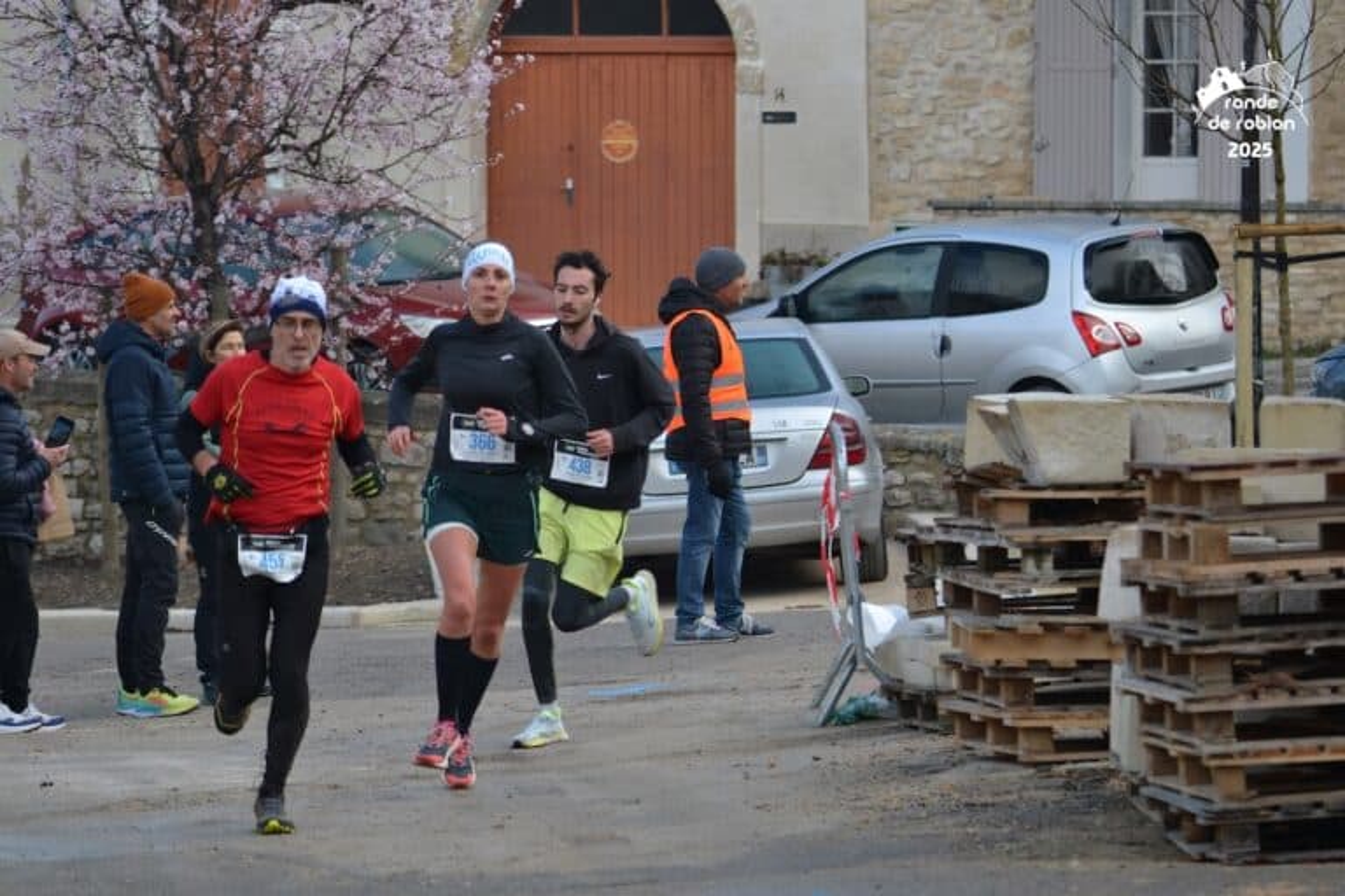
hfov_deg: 9.1
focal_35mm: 225
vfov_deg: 6.1
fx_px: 8406
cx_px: 672
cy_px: 448
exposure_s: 1/500
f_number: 5
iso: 450
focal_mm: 150
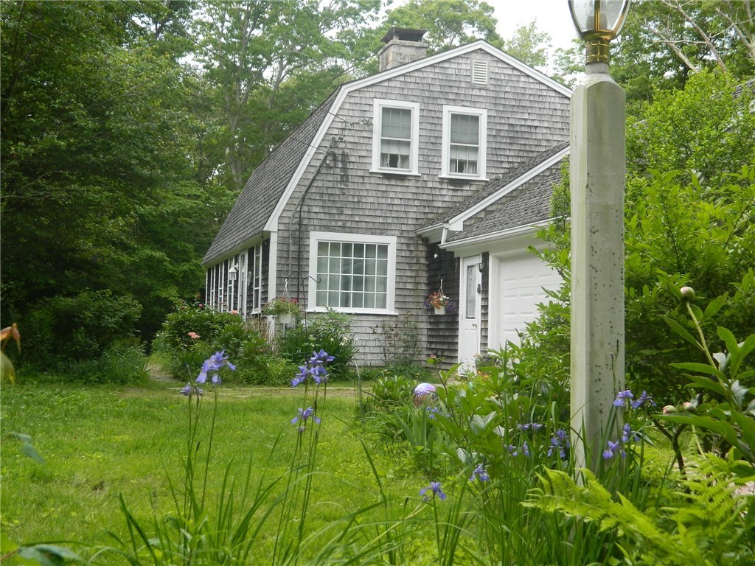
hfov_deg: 40.4
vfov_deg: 30.9
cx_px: 378
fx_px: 1025
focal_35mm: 47
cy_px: 283
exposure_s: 1/50
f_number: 3.6
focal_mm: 8.4
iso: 80
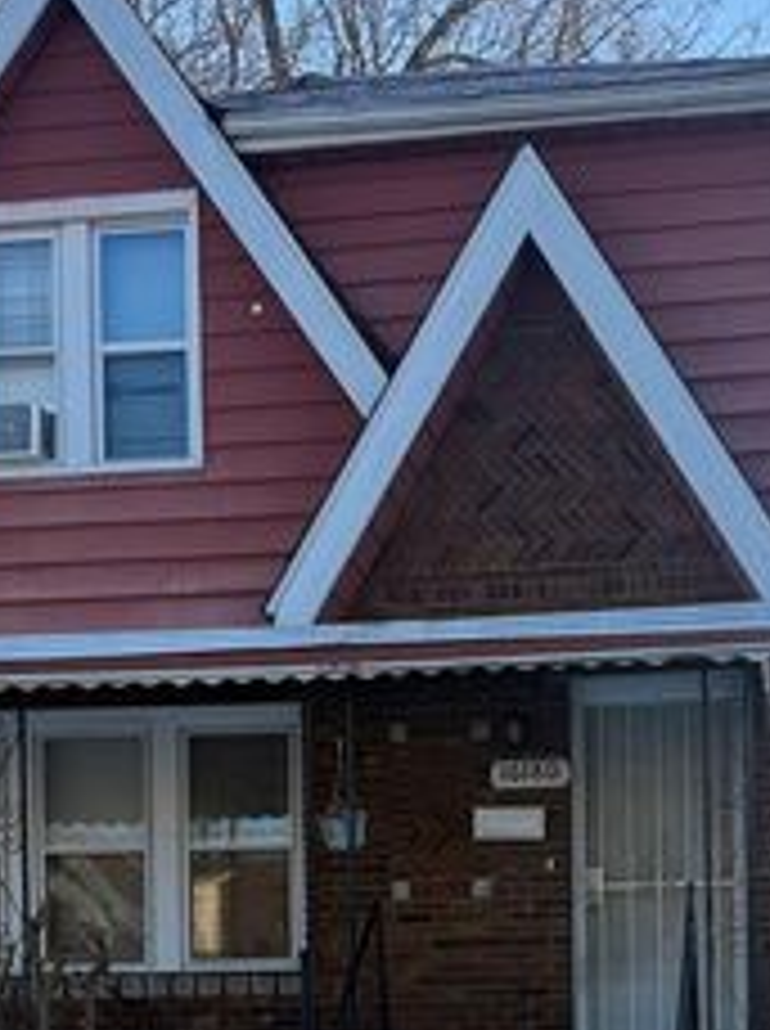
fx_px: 2082
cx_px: 491
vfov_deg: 26.0
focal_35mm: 70
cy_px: 1091
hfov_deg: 20.9
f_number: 1.78
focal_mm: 6.76
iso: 100
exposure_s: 1/1949
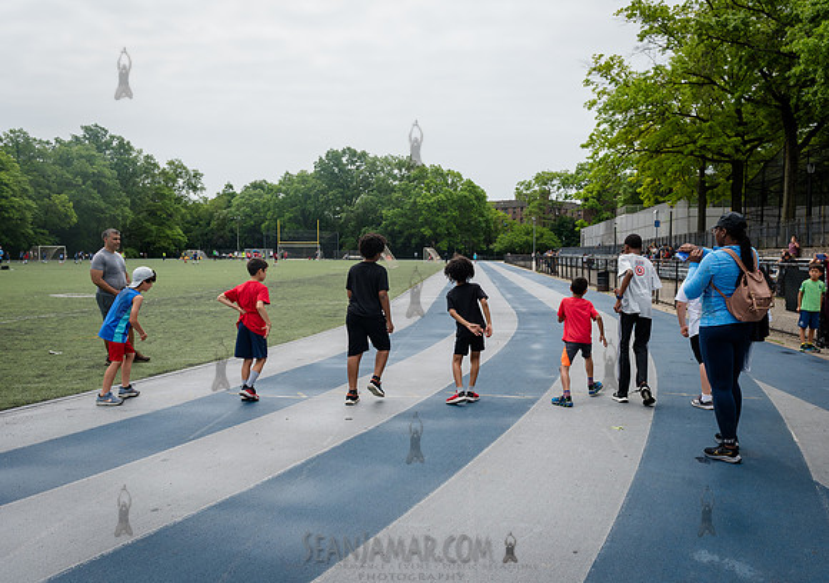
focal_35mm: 31
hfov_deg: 59.3
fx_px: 725
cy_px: 311
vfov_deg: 43.8
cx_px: 466
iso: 400
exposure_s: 1/2500
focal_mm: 28
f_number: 4.5
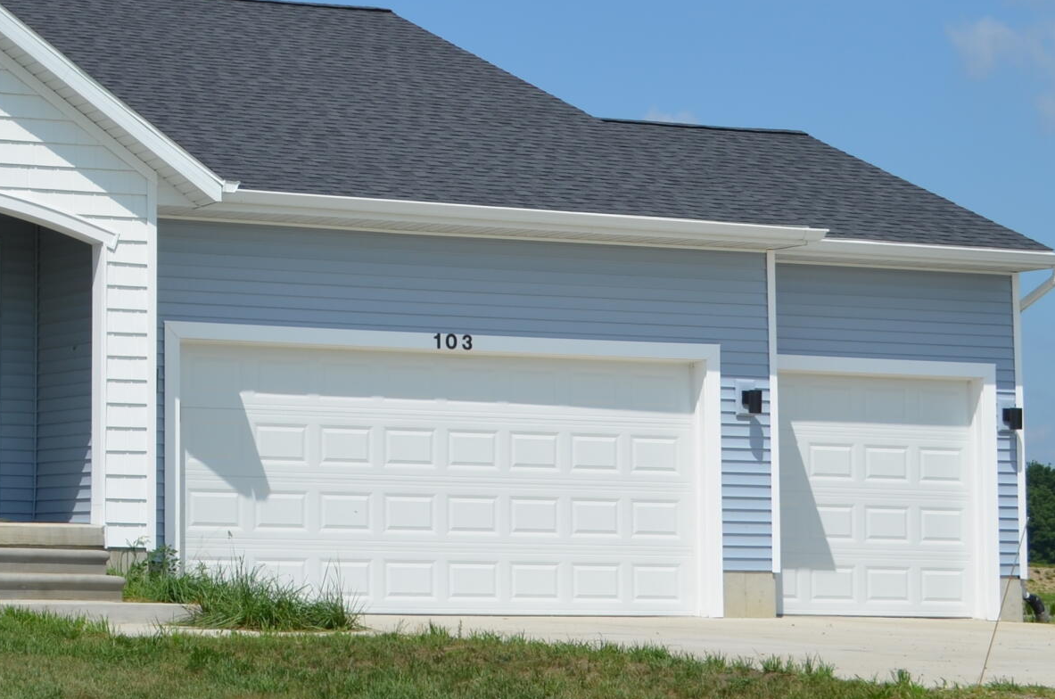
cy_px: 169
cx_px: -144
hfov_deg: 17.8
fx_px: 3225
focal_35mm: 110
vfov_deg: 12.3
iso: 100
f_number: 9
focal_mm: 29
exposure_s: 1/400
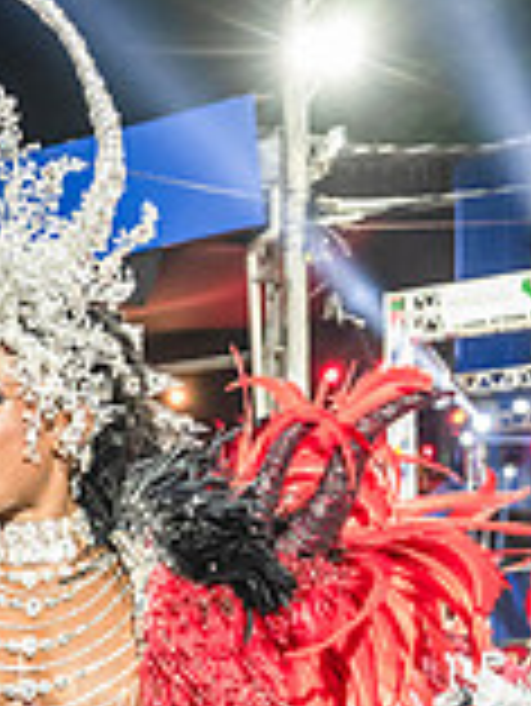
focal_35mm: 70
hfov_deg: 20.6
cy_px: 854
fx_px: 1430
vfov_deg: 24.9
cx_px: 52
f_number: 4
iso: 5000
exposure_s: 1/250
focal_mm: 25.5
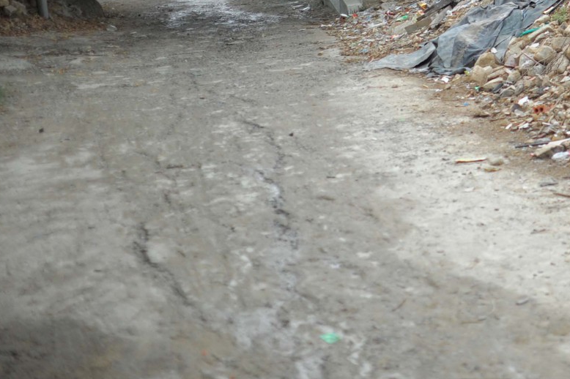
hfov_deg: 21.6
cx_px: 599
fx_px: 1424
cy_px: -94
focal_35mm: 90
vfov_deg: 14.6
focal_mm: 35
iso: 400
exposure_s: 1/1000
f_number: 2
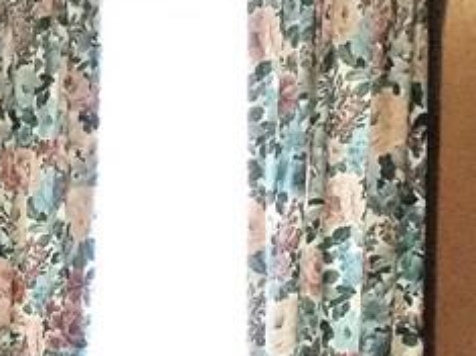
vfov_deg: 10.4
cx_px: -124
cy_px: 633
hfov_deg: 14.1
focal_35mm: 135
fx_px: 1855
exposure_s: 1/20
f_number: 2.4
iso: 200
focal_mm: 3.3
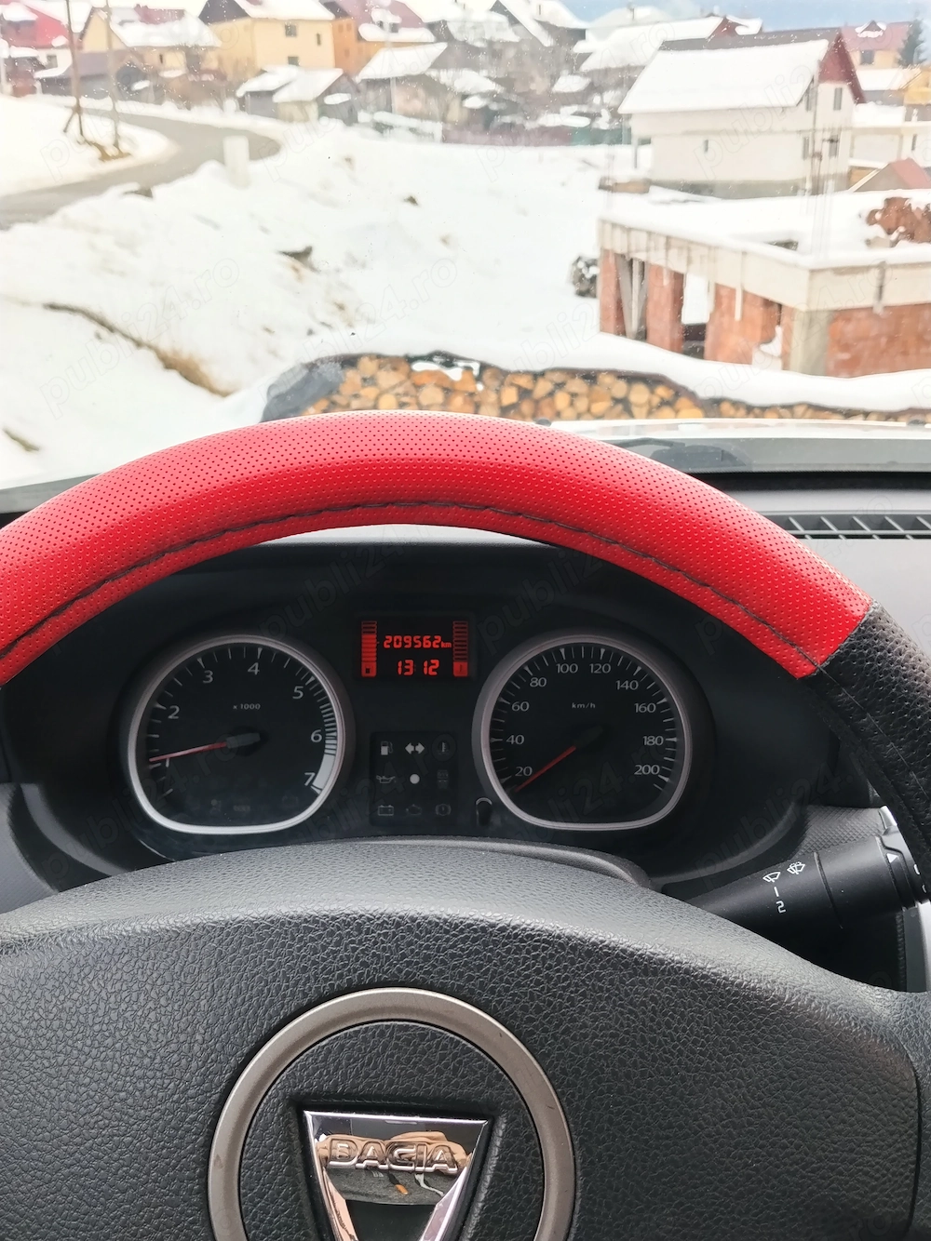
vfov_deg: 61.7
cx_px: 466
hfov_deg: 48.2
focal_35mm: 29
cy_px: 620
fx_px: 1040
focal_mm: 4.22
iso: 50
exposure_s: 1/100
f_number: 1.8
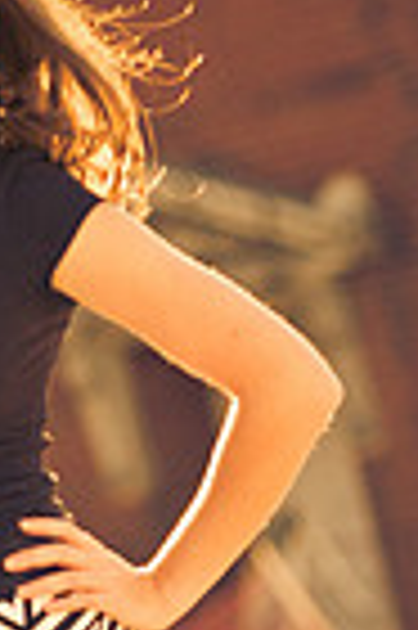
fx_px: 10126
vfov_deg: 3.6
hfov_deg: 2.4
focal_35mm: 580
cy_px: 778
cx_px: 83
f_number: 3.2
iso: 500
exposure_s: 1/1600
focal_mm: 120
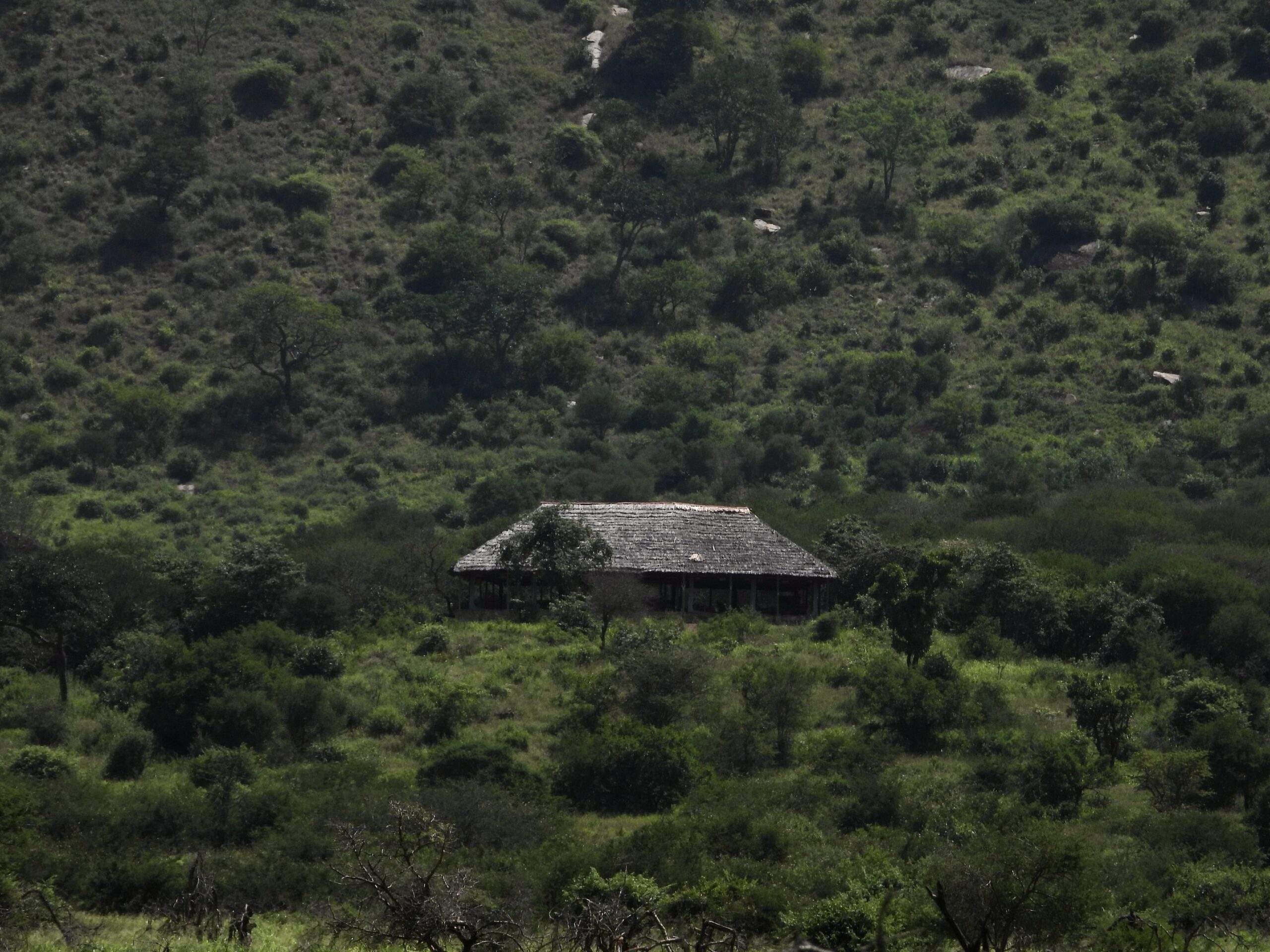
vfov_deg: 4.3
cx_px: 635
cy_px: 476
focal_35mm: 345
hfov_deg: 5.7
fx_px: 12657
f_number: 4.5
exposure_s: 1/1600
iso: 100
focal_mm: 62.1
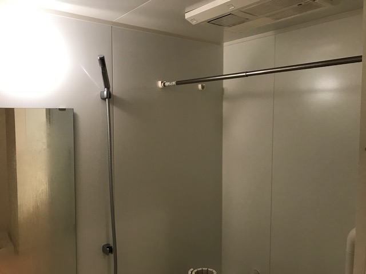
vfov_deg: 49.7
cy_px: 137
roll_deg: -0.3
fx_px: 296
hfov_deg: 63.4
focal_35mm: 28
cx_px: 183
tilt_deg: -2.9
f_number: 1.8
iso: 32
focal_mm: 3.99
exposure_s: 1/33
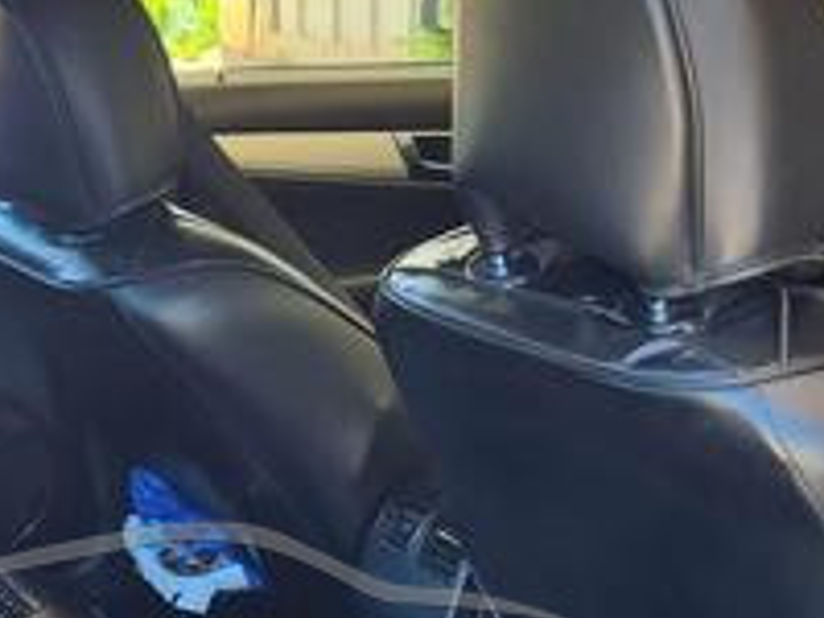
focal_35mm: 75
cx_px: 268
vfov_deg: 19.1
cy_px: 604
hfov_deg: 25.8
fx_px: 1785
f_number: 1.8
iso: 100
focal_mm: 5.4
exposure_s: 1/180
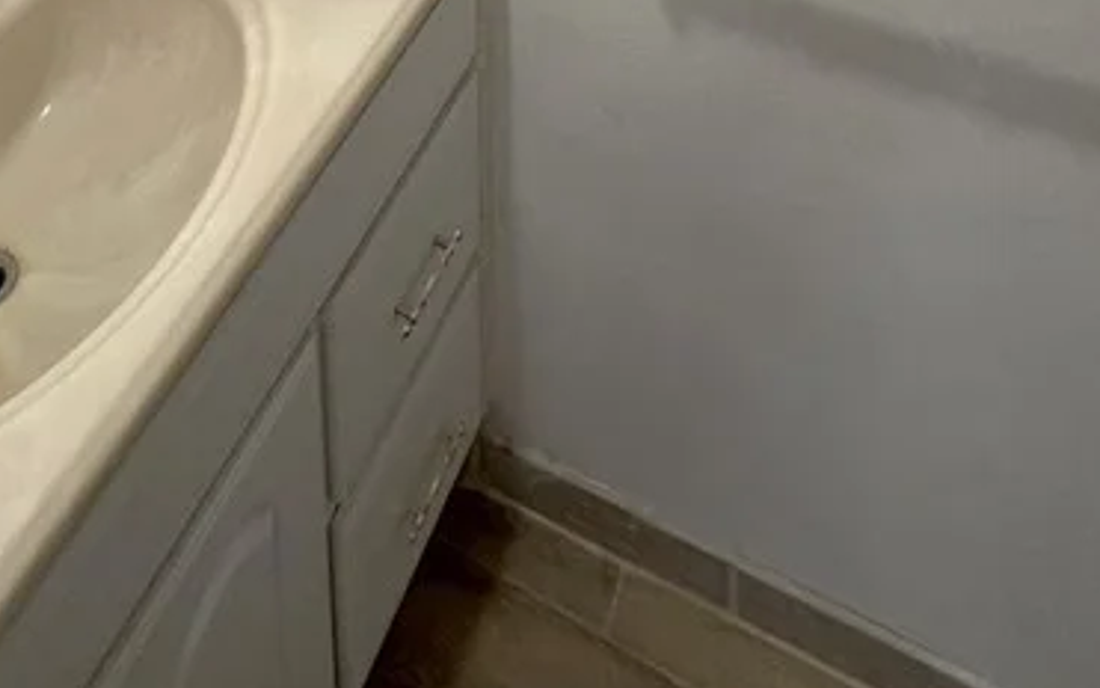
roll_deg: +0.8
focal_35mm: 41
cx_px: 454
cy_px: -655
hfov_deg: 48.0
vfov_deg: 19.5
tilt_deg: -13.2
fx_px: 1229
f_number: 2.2
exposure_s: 1/120
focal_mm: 2.22
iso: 160
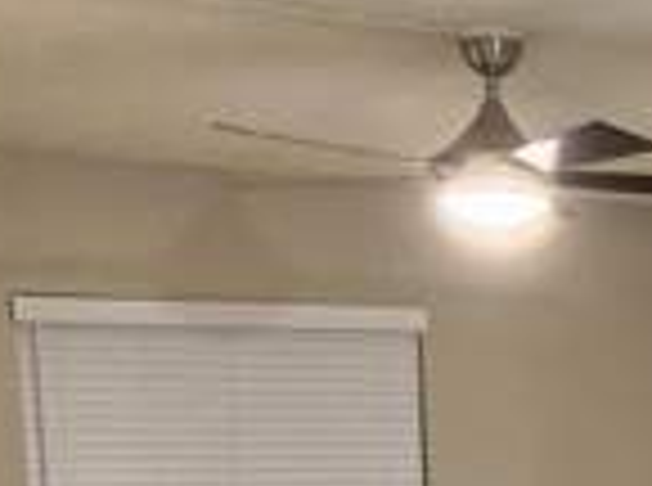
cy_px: 770
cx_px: 868
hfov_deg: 19.4
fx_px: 1747
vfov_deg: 14.5
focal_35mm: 93
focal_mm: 3.99
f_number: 1.8
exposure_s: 1/60
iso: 250
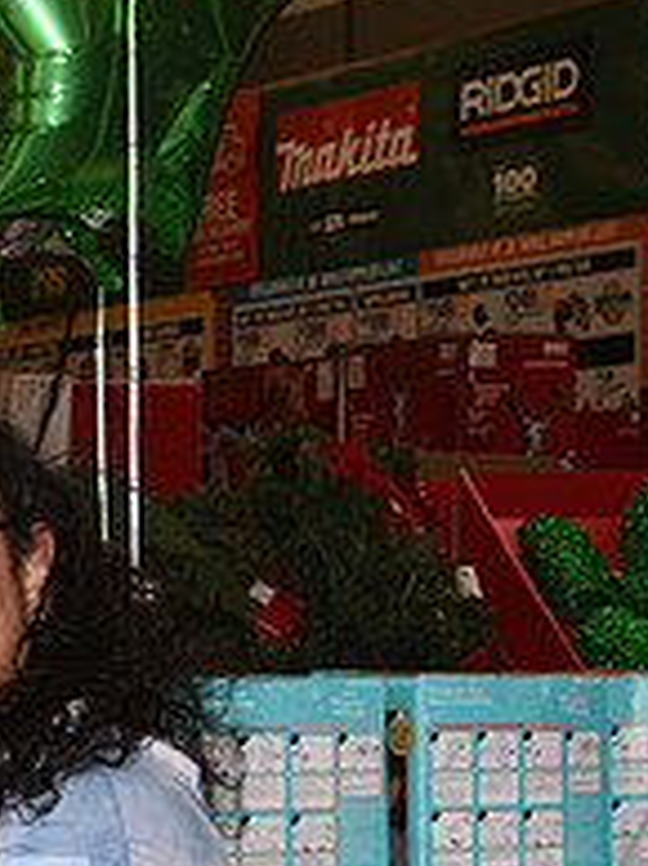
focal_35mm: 167
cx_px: -358
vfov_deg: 11.8
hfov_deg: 8.6
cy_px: 658
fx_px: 4177
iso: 800
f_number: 5.6
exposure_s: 1/60
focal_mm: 58
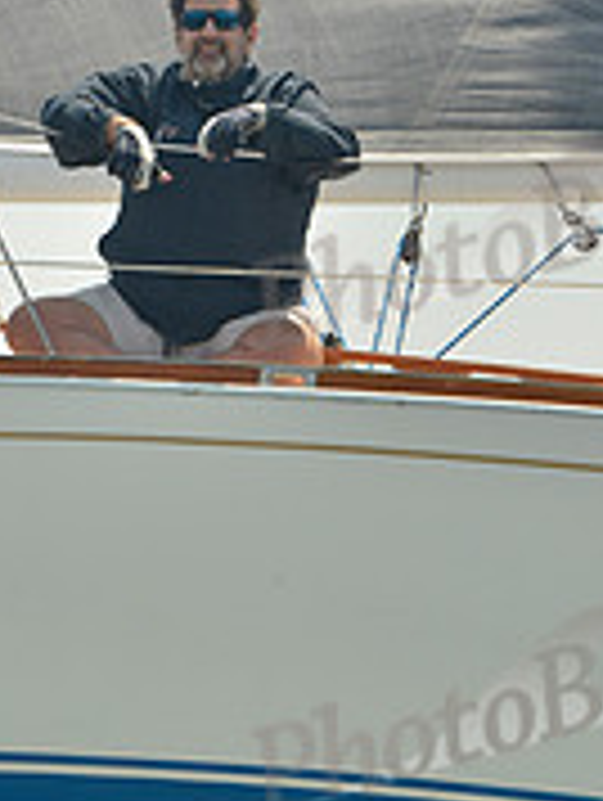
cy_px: 529
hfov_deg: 3.5
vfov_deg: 4.7
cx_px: 22
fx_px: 9778
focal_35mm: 422
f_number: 6.3
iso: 200
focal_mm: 135
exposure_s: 1/1250
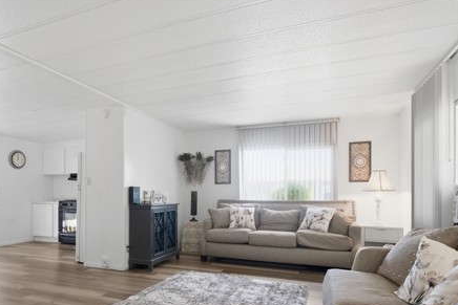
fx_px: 280
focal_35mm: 22
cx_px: 180
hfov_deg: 77.5
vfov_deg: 55.4
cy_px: 216
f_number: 6.3
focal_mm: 10
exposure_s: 1/500
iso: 2500
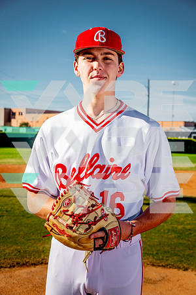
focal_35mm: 56
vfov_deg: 35.6
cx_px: 98
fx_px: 457
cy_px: 148
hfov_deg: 24.2
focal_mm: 56
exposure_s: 1/320
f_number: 6.3
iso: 100
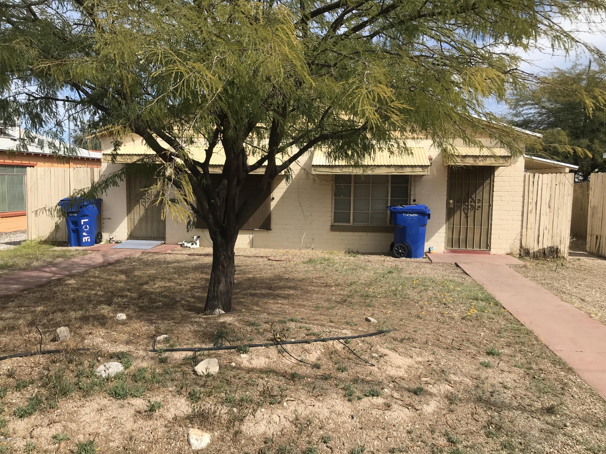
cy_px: 227
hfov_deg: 63.4
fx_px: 490
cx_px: 303
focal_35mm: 28
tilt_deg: -4.6
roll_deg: -0.7
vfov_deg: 49.7
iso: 20
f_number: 1.8
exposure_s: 1/2179
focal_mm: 3.99
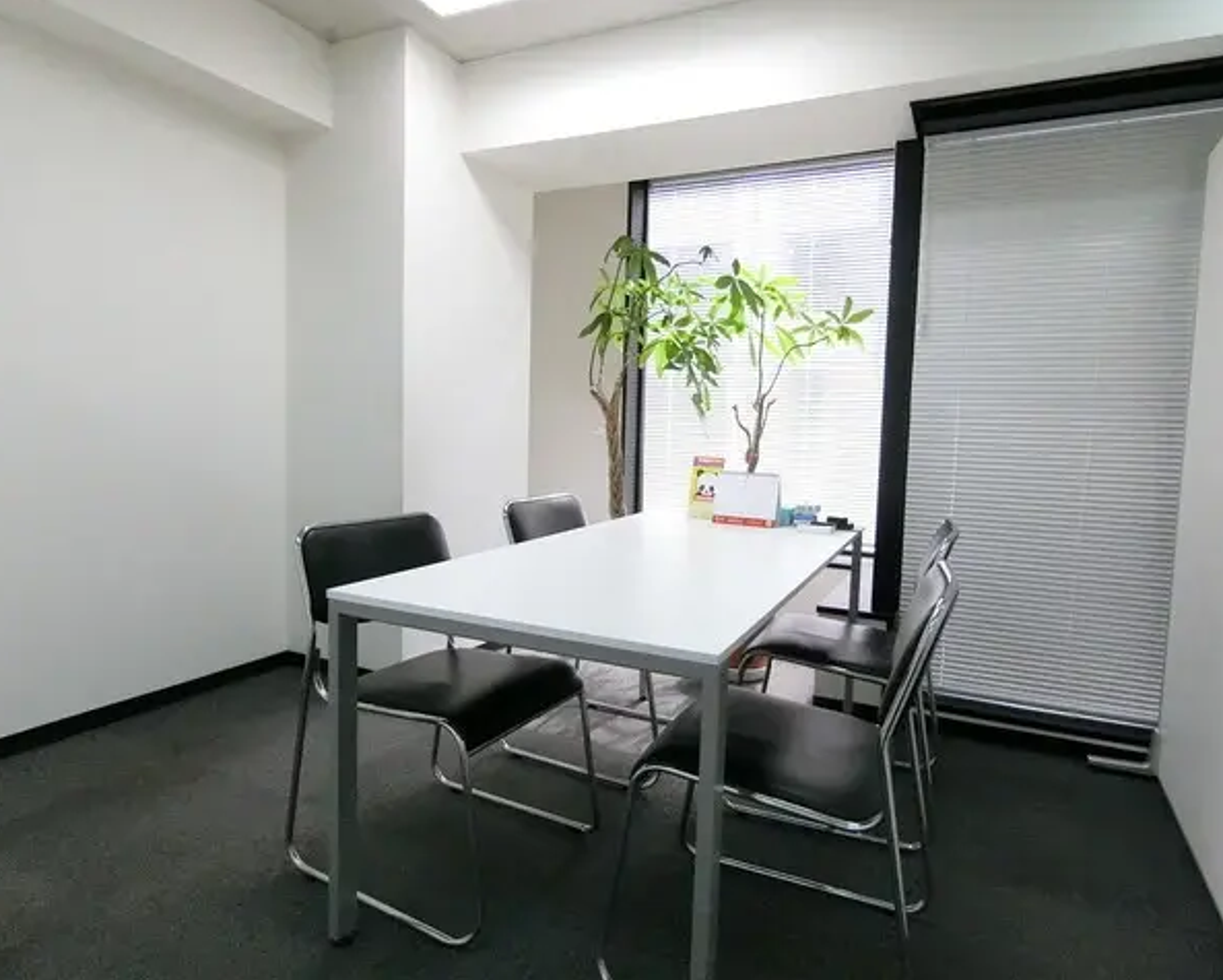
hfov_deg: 80.3
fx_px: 724
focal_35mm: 20
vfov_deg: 68.1
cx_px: 631
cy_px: 487
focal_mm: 4.06
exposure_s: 1/800
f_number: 2.7
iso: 1600
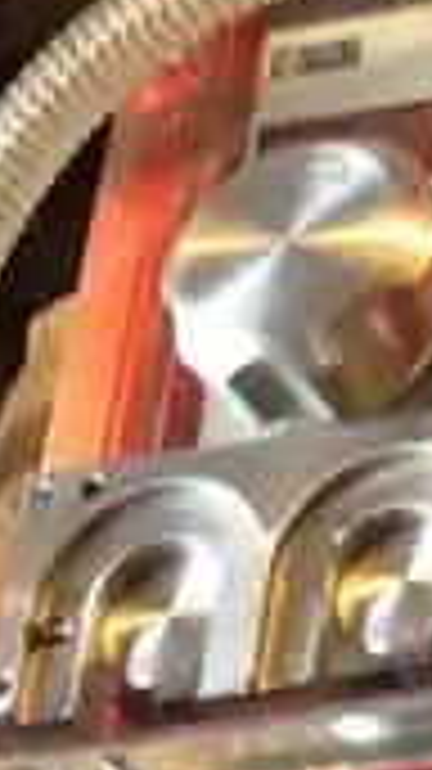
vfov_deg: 9.6
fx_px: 4548
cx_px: 1224
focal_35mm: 223
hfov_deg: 5.2
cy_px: 99
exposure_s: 1/15
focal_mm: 4.28
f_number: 2.4
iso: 64
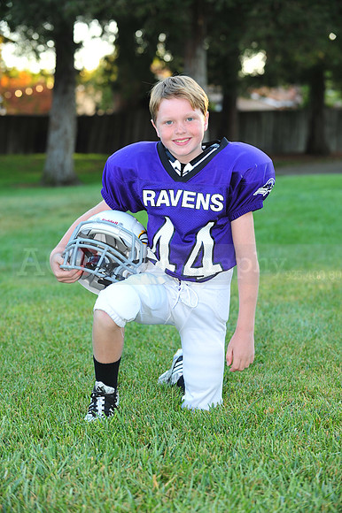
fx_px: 1398
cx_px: 171
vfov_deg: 20.8
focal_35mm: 98
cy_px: 256
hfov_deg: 13.9
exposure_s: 1/60
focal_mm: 98
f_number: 4.5
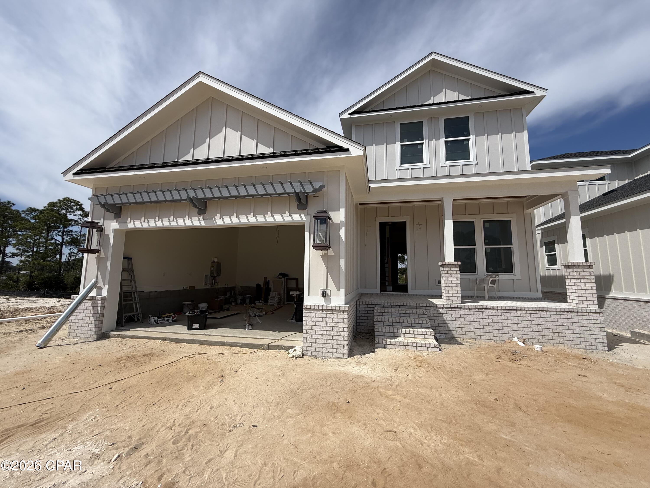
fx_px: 263
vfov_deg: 85.7
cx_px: 325
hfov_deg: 102.1
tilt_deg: +7.4
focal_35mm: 14
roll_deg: -1.2
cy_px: 244
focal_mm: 2.22
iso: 50
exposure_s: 1/3460
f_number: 2.2
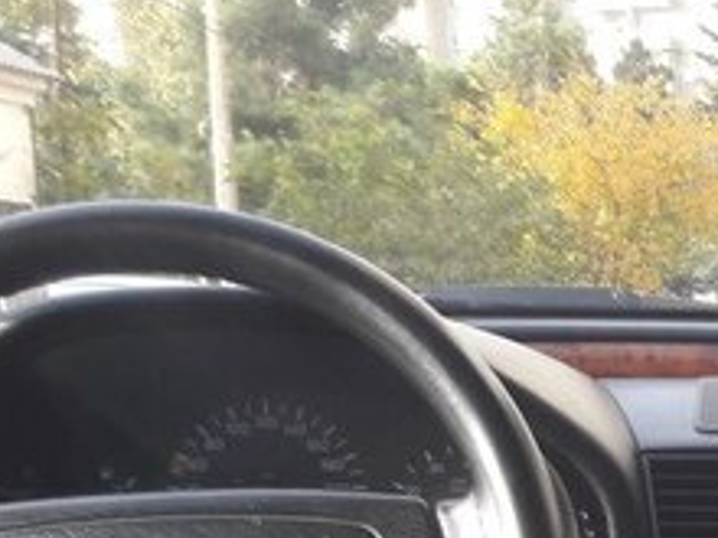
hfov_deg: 20.2
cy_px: 706
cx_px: 1061
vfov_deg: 16.6
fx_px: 1742
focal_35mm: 84
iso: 40
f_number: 1.9
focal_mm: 3.7
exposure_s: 1/100
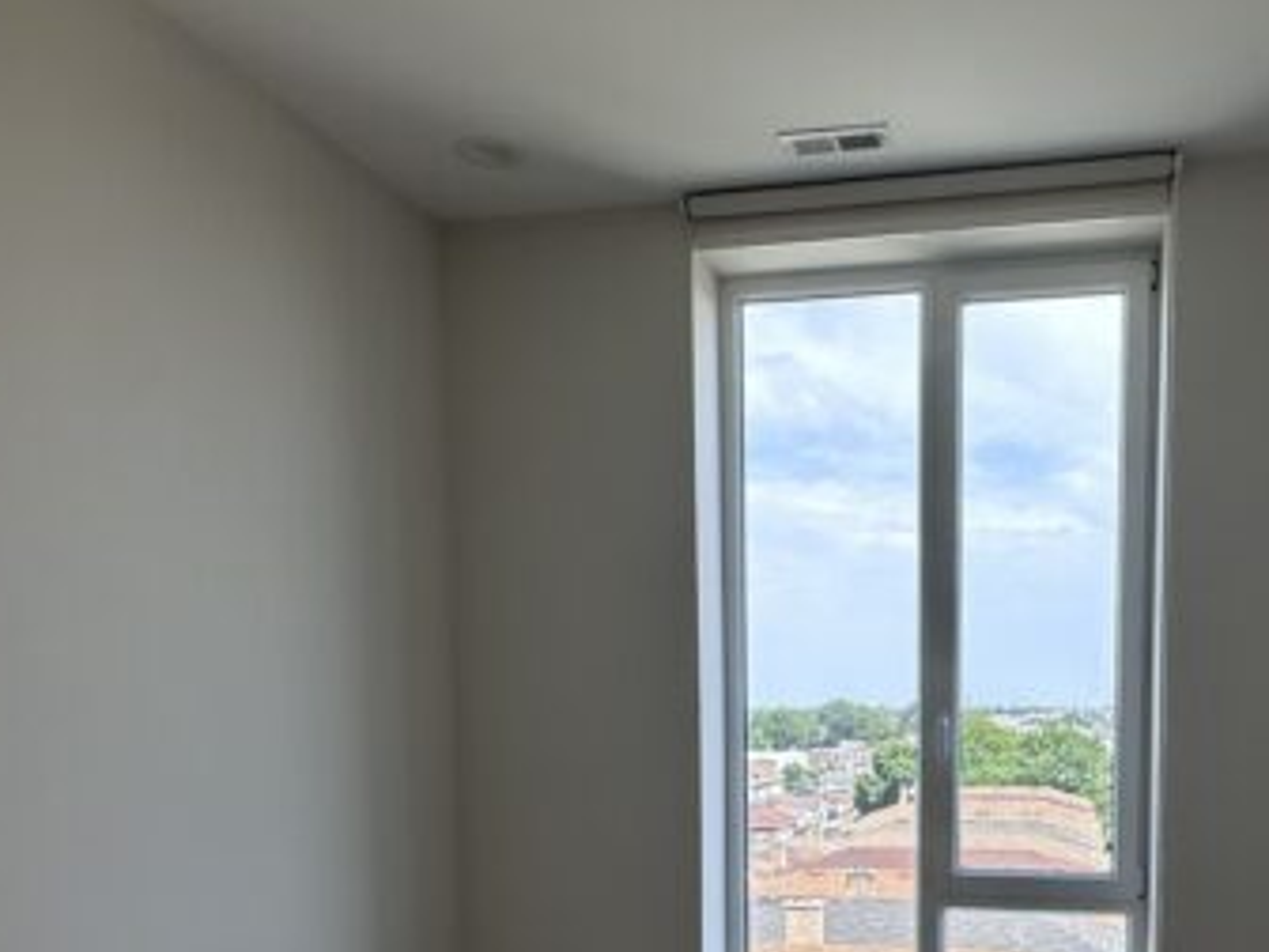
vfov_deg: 41.6
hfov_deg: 55.5
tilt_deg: -5.4
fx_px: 1173
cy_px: 805
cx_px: 854
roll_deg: -0.1
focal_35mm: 32
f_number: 2.2
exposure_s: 1/496
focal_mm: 2.22
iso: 40
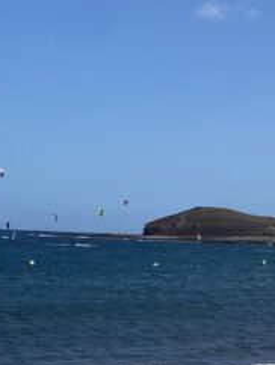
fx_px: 1163
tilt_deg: +10.3
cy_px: 83
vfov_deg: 17.7
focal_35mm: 110
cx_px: 493
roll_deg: -1.8
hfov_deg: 12.4
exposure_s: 1/5495
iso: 32
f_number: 1.8
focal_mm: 4.25
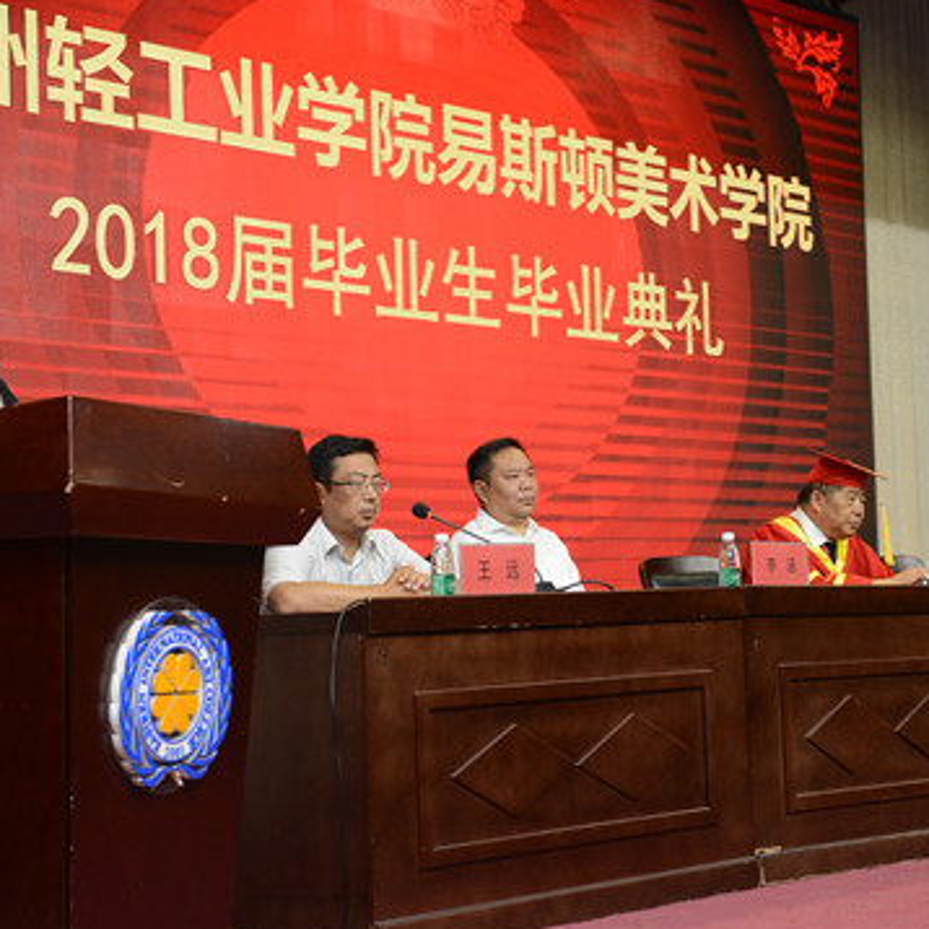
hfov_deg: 23.3
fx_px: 2247
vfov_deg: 23.4
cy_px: 489
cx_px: 550
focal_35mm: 74
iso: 1000
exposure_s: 1/250
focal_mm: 48
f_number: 3.5
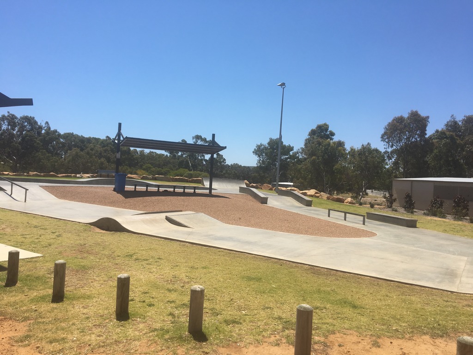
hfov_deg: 61.7
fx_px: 396
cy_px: 178
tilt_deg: +0.0
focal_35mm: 29
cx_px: 236
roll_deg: -4.6
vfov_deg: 48.2
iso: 25
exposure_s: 1/2331
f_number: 2.2
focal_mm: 4.15
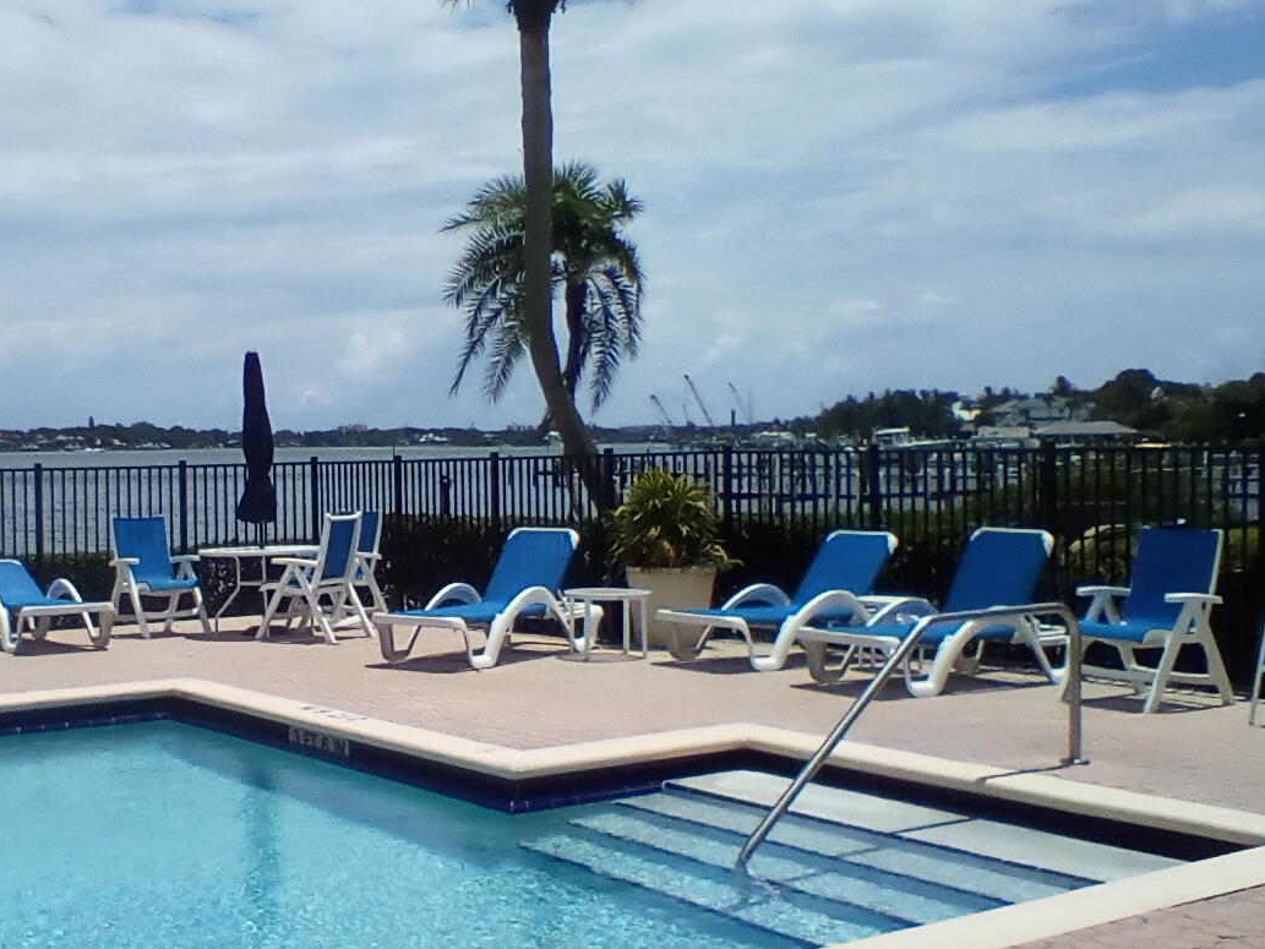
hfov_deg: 38.6
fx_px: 1754
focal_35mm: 48
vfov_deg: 30.2
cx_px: 310
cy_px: 544
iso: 101
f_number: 2.4
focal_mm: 2.38
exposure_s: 1/3401
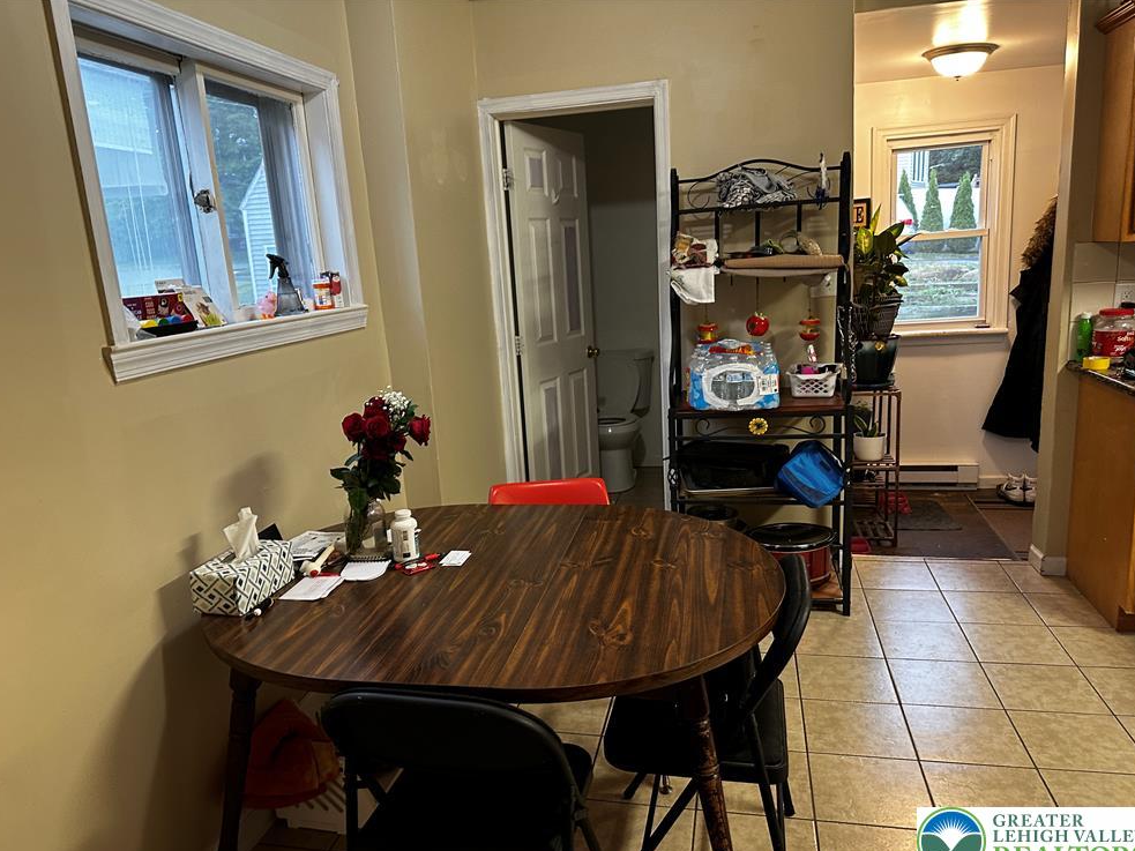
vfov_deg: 54.9
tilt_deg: -11.7
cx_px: 561
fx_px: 820
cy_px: 441
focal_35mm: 25
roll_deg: +3.0
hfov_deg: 69.4
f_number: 1.78
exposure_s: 1/60
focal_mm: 6.86
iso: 320
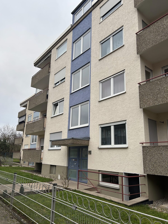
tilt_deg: +15.0
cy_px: 112
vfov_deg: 67.3
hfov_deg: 53.1
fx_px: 168
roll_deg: -1.8
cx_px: 84
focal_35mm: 26
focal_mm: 5.7
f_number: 1.5
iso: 50
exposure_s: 1/458
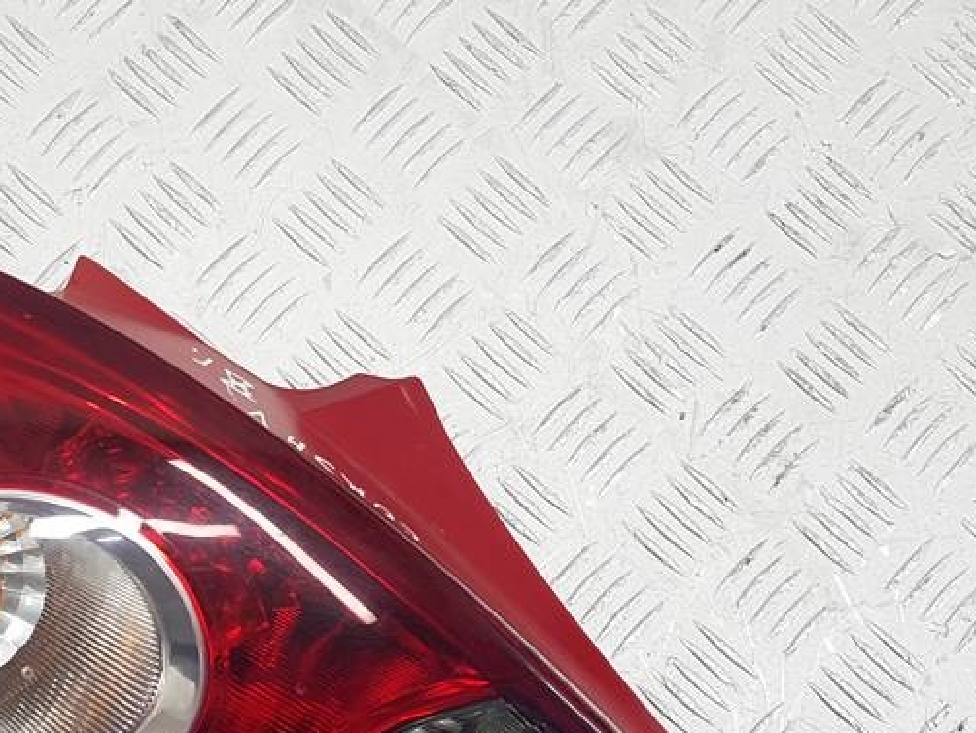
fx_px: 1495
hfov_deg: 34.1
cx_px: 86
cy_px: 544
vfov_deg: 27.2
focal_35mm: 53
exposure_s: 1/50
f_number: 1.7
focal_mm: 4.2
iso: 40
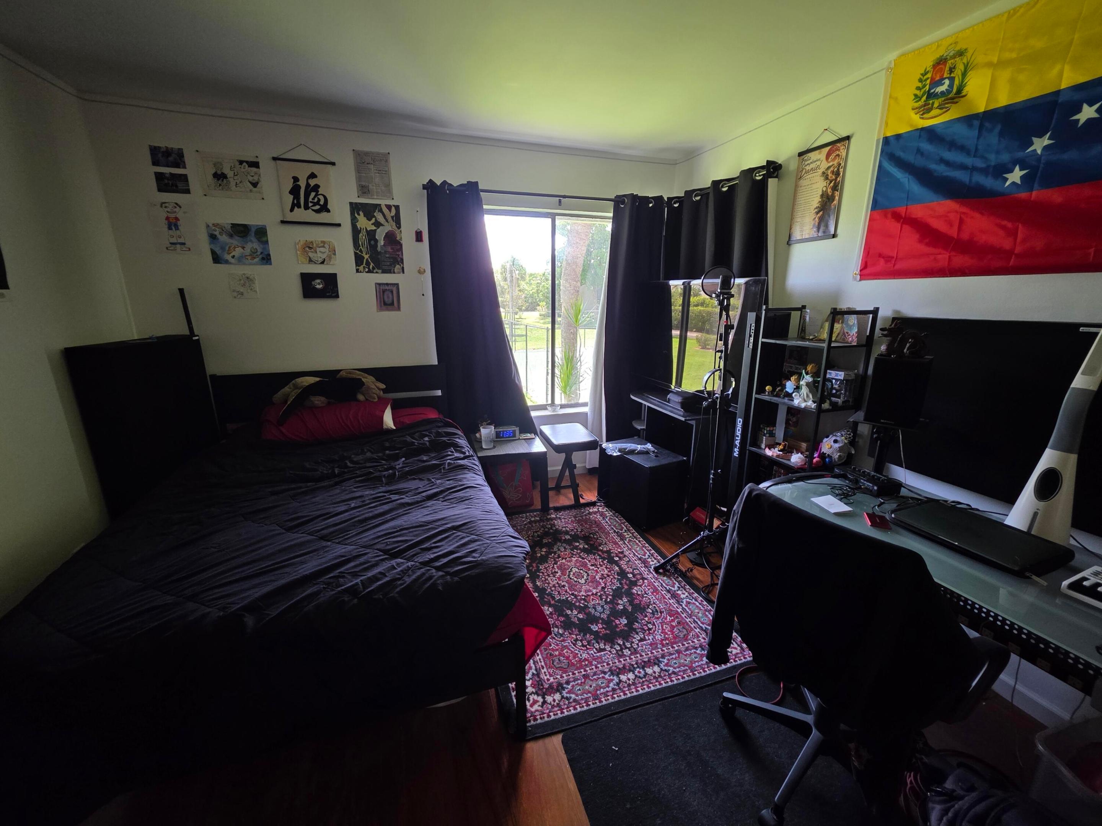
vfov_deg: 89.9
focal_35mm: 13
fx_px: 414
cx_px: 551
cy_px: 413
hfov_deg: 106.2
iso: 100
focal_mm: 2.2
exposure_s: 1/120
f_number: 1.9
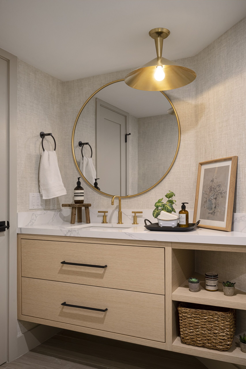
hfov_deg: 43.6
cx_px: 123
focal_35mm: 30
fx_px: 307
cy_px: 184
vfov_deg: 61.9
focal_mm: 30
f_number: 10
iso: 320
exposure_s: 1/3
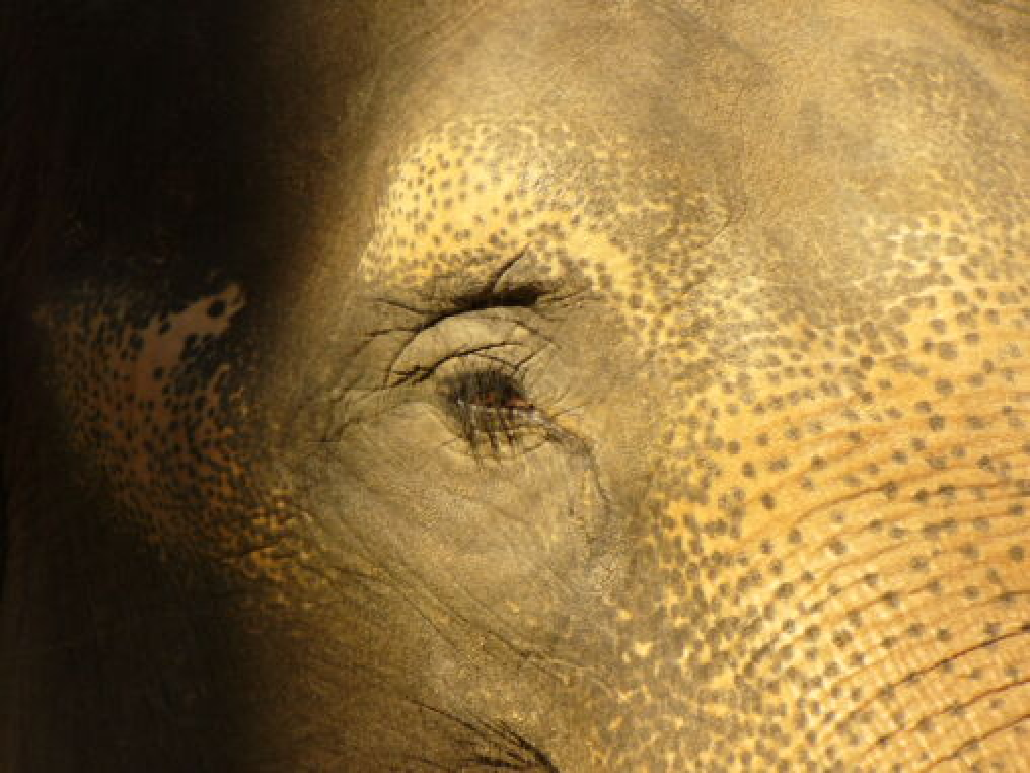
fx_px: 6606
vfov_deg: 6.7
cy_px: 386
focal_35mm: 222
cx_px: 515
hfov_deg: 8.9
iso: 80
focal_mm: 36.6
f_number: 4.5
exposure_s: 1/320
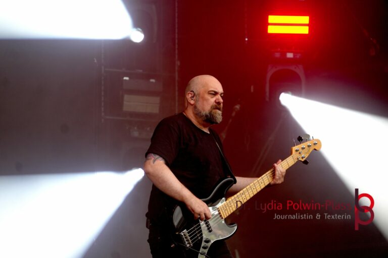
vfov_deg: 6.6
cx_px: 194
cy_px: 129
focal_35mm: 207
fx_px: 2231
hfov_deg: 9.9
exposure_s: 1/250
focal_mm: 138
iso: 400
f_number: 5.6
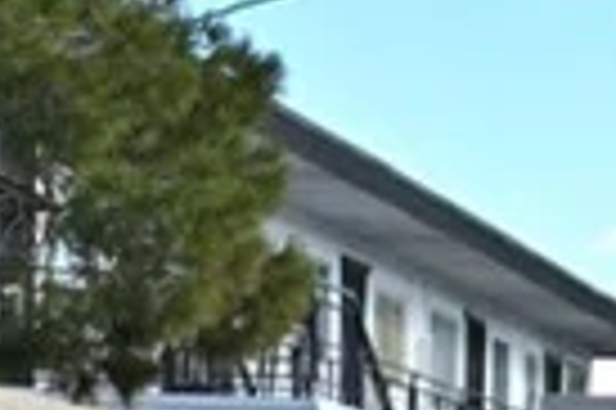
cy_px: 827
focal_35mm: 224
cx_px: 1439
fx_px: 3828
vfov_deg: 6.0
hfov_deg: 8.5
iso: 100
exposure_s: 1/60
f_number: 9
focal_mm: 30
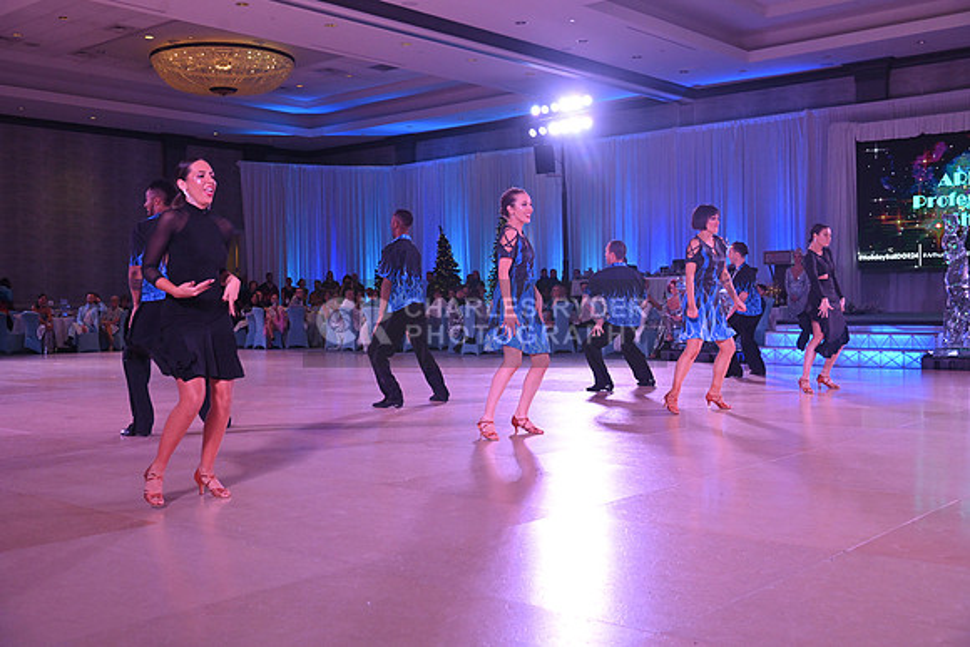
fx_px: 1024
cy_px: 324
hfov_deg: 50.7
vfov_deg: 35.1
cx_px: 485
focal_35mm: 38
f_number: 5
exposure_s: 1/400
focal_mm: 38
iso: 2200
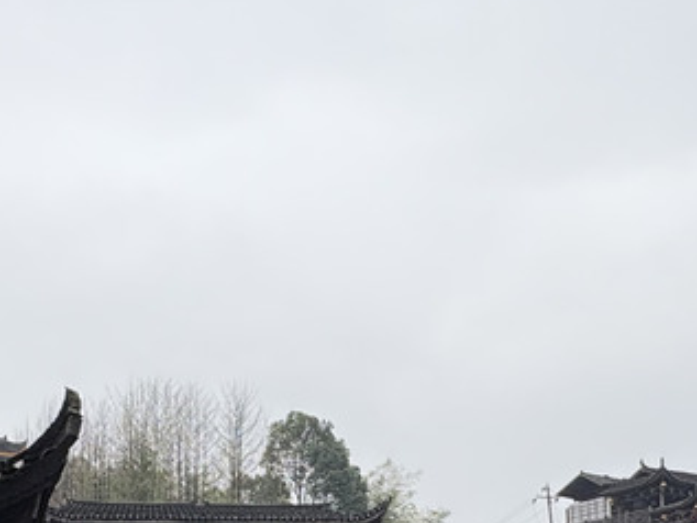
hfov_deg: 35.8
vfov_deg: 25.5
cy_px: 574
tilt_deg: +7.6
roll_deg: +0.3
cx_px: 226
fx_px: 1068
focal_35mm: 53
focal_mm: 2.22
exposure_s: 1/479
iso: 40
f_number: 2.2
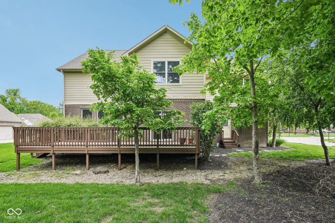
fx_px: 181
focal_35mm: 20
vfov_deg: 63.2
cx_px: 168
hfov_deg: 85.4
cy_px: 112
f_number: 8
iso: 160
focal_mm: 19.5
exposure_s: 1/30
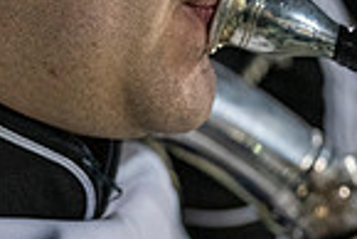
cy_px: -139
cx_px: 212
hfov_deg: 21.2
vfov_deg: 13.3
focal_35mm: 96
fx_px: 953
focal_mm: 24
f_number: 3.2
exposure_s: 1/500
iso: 2000
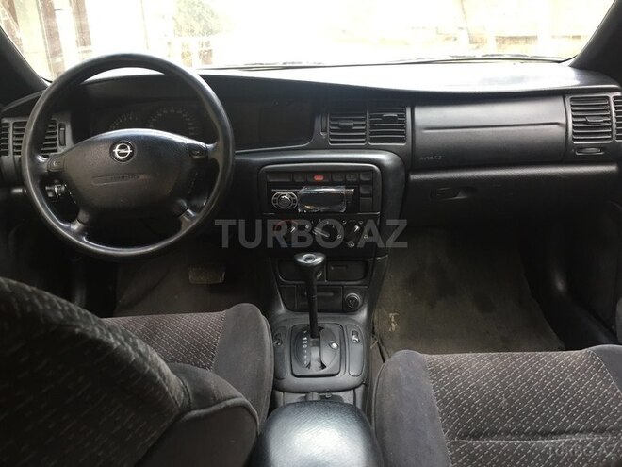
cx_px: 311
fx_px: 521
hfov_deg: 61.7
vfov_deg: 48.2
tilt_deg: -19.8
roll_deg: +1.2
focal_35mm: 29
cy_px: 234
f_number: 2.2
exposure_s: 1/33
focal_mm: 4.15
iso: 100
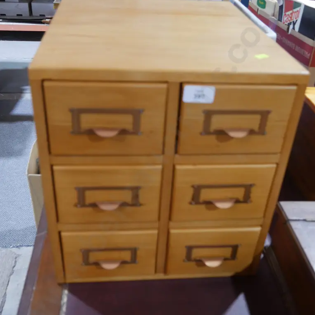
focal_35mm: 38
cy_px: 159
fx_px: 391
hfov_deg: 43.9
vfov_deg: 43.9
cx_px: 158
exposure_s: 1/60
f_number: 3.6
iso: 1000
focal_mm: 16
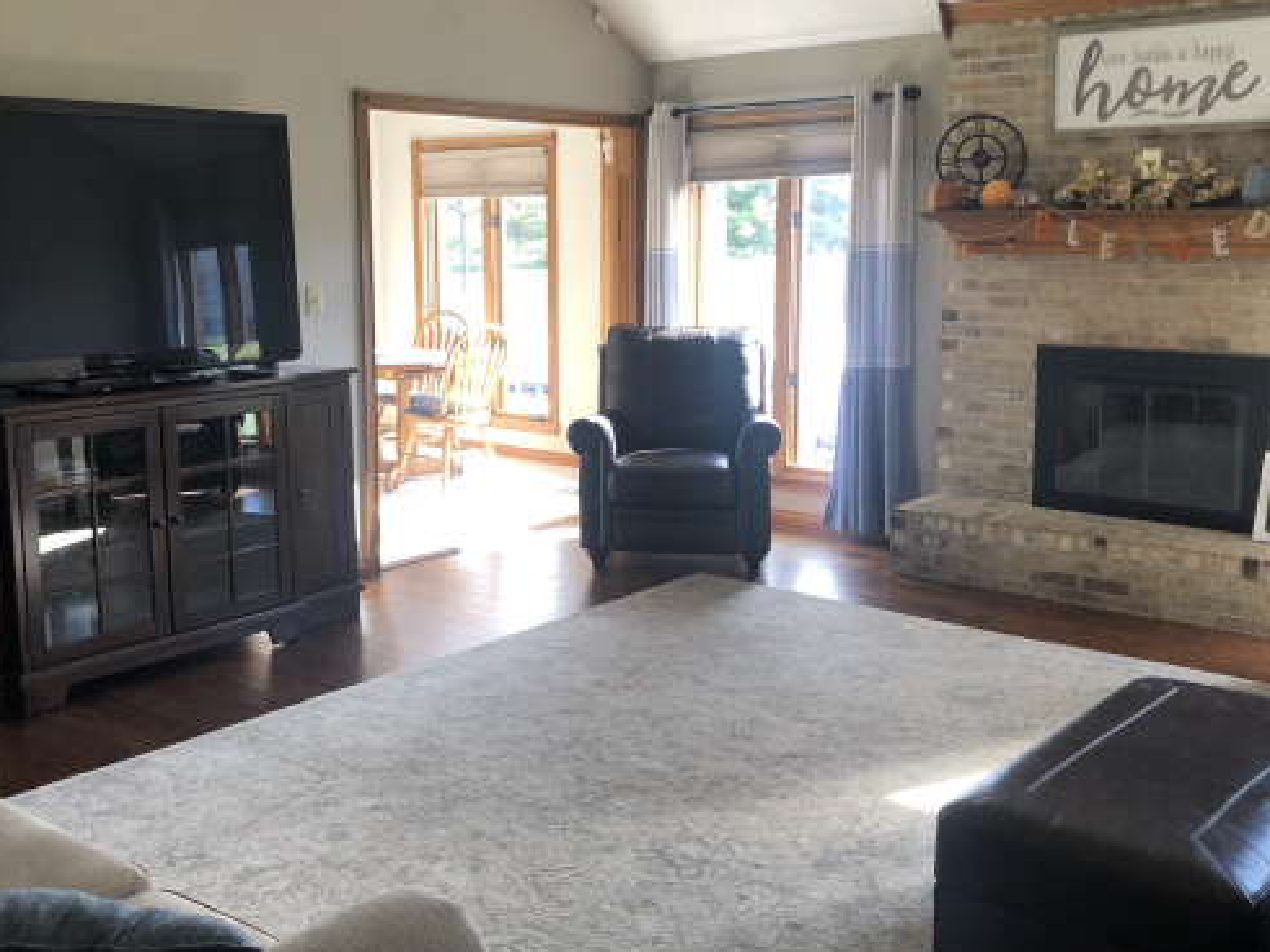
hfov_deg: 48.9
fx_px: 1394
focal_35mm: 38
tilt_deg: -9.4
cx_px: 563
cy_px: 411
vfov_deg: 37.6
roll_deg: +0.8
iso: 25
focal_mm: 3.99
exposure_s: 1/40
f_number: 1.8
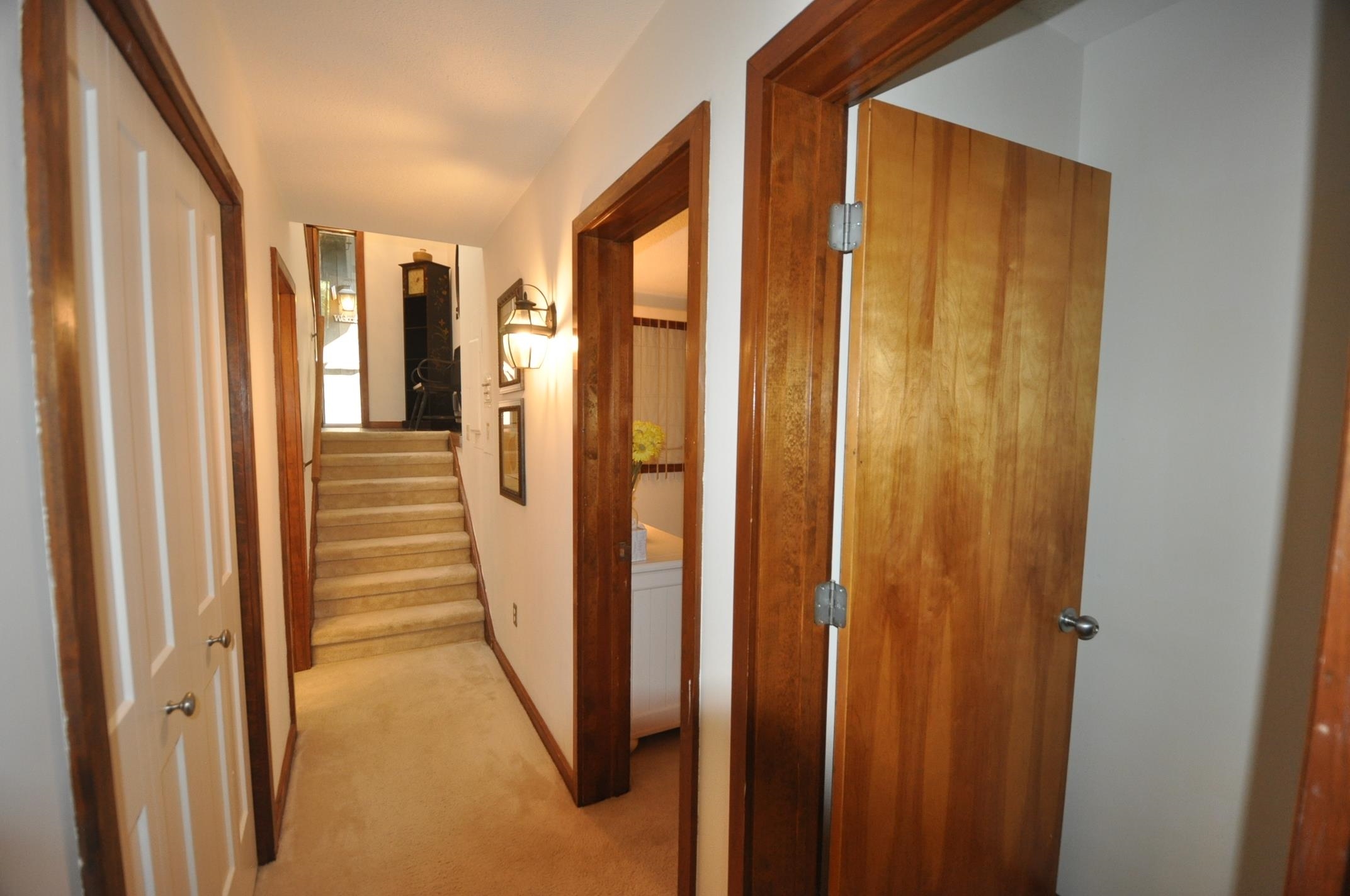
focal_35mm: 15
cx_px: 675
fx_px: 562
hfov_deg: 100.5
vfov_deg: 77.2
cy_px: 448
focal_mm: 10
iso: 800
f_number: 3.5
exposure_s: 1/60
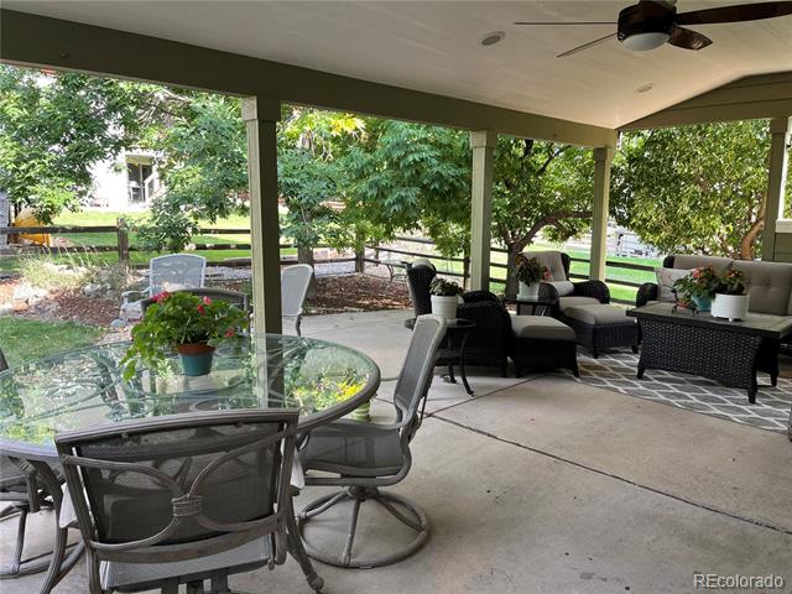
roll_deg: -0.2
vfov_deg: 53.1
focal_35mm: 26
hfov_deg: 67.3
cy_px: 297
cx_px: 396
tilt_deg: -9.5
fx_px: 595
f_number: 1.6
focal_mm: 5.1
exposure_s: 1/122
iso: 32
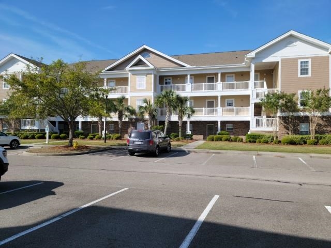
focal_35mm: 28
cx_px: 166
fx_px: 268
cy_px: 124
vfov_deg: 49.7
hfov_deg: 63.4
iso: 25
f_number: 2
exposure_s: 1/852
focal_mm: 5.9
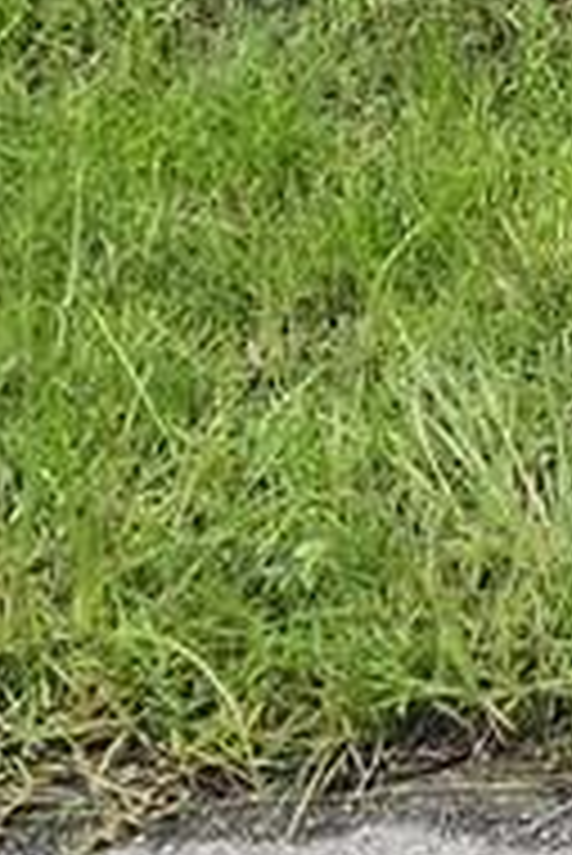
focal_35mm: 201
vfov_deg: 9.0
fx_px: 4781
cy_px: -1310
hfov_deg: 6.1
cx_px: 1977
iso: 16
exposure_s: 1/180
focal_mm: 6.4
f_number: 1.8
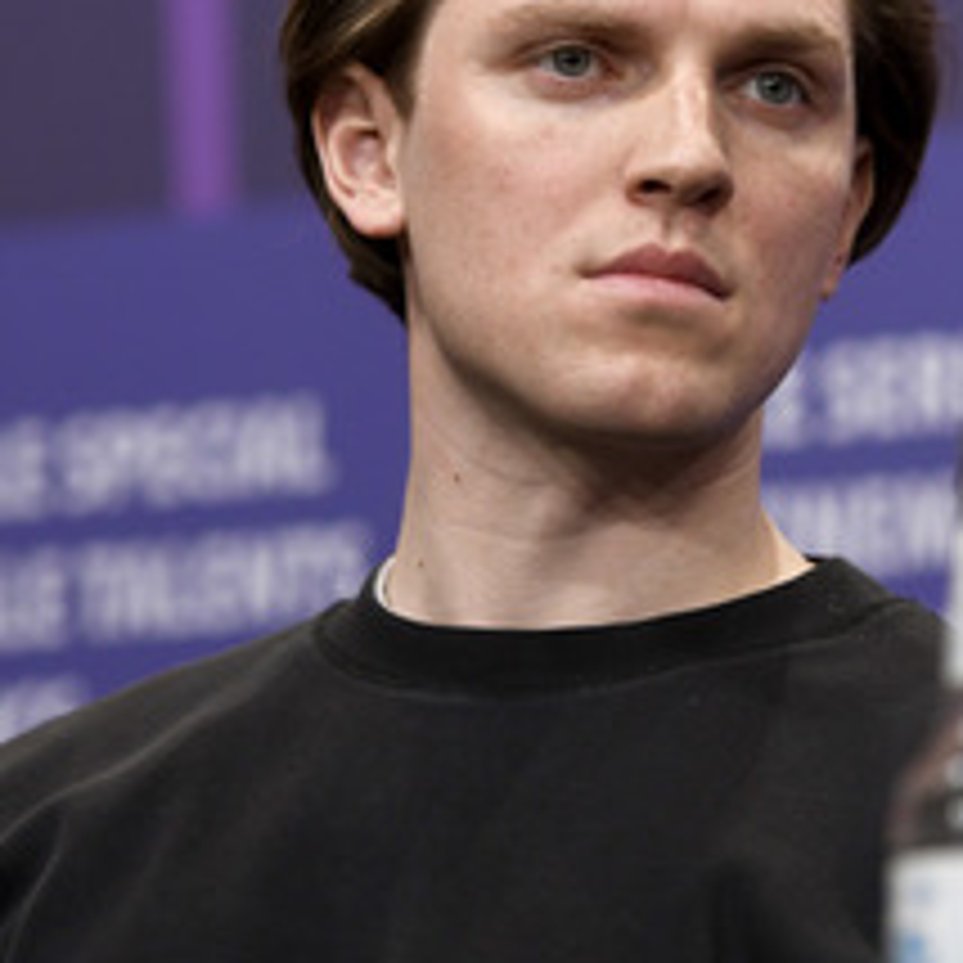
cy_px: 306
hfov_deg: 7.5
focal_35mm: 233
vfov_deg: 7.5
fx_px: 7333
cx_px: 619
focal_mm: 130
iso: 1000
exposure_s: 1/250
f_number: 3.5
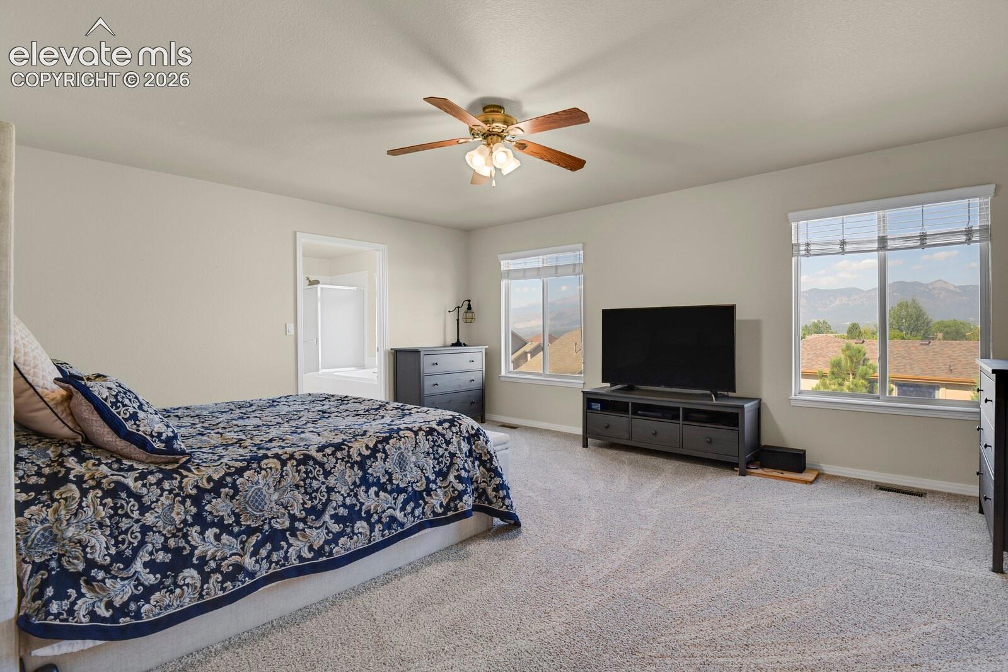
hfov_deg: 93.3
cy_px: 336
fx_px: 476
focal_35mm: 17
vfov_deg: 70.4
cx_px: 504
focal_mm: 17
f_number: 8
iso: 1400
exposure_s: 1/20
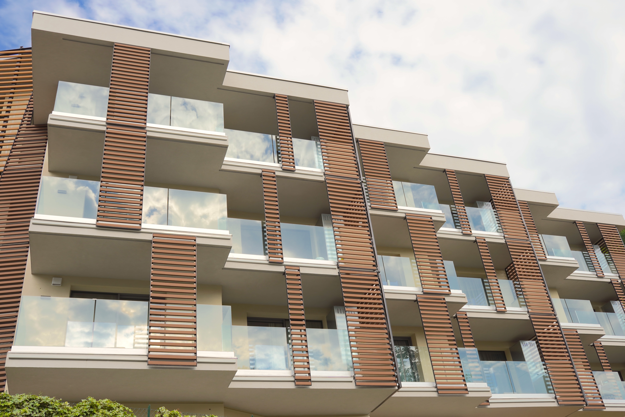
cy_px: 208
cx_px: 312
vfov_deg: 36.7
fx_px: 628
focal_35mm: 36
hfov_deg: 52.9
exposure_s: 1/160
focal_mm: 24.1
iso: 100
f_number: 8
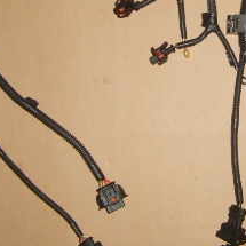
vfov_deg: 18.7
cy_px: 46
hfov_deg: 18.4
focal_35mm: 92
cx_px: 240
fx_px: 740
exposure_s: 1/30
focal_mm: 5.8
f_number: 2.8
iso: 100
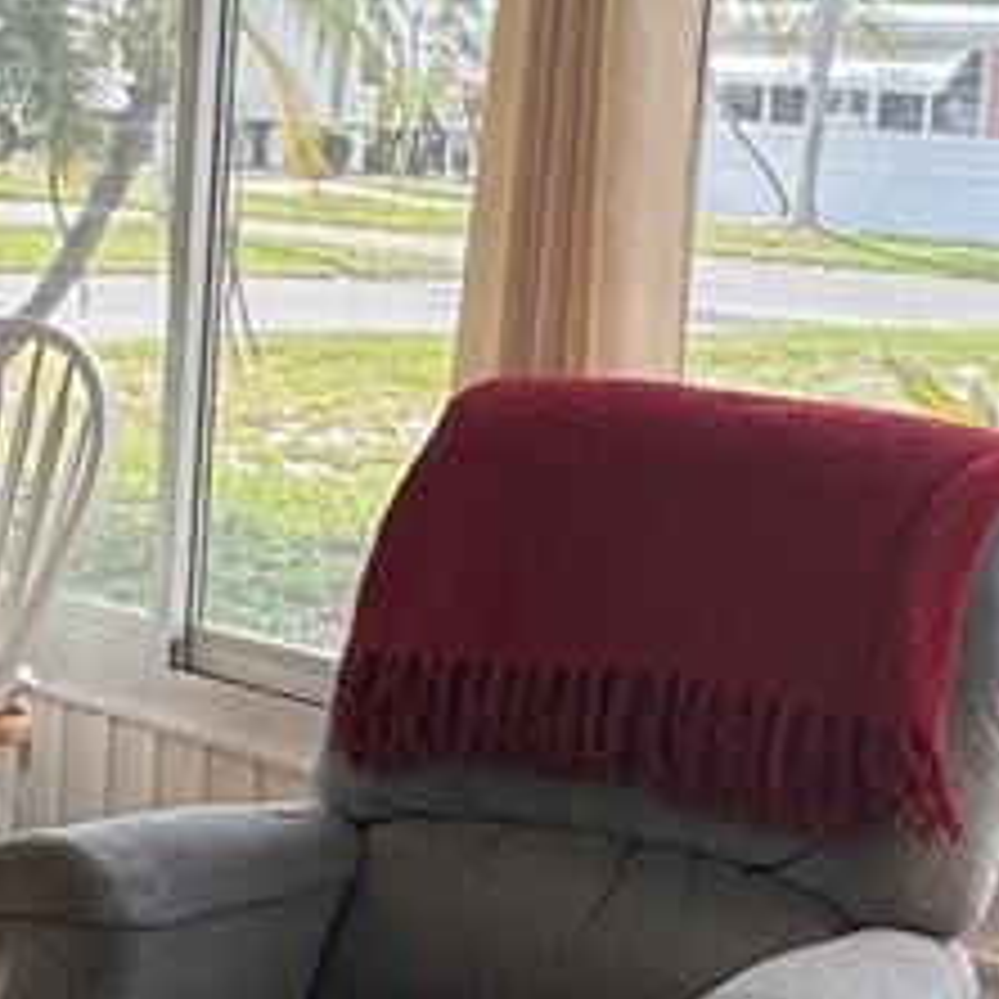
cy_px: 680
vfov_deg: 19.4
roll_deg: -3.8
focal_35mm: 89
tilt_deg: -12.2
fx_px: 2906
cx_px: 284
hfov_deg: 19.4
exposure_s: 1/120
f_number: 2.2
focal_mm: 2.22
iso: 125
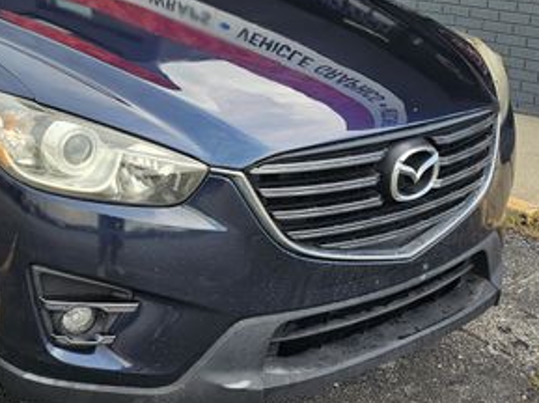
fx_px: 793
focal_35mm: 51
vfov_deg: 28.1
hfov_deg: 36.7
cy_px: 97
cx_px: 140
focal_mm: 6.3
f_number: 1.7
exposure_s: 1/207
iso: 25
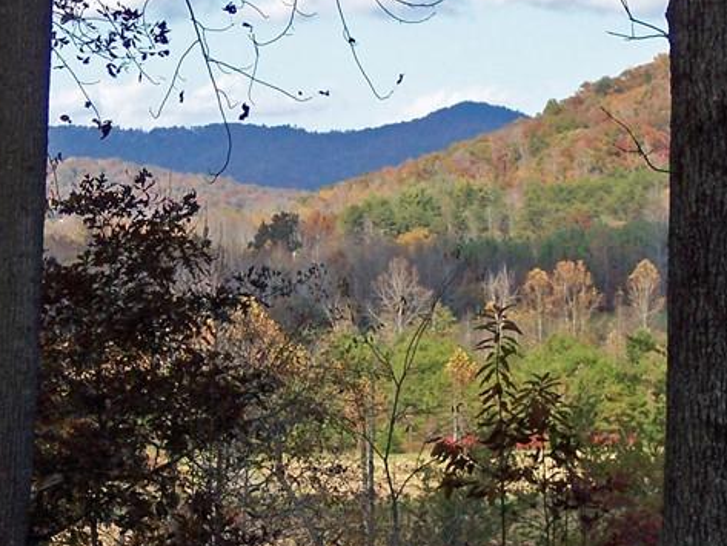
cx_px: 271
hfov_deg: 10.0
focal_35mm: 197
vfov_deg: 7.5
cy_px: 172
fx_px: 4138
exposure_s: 1/500
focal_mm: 18.7
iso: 100
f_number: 4.1
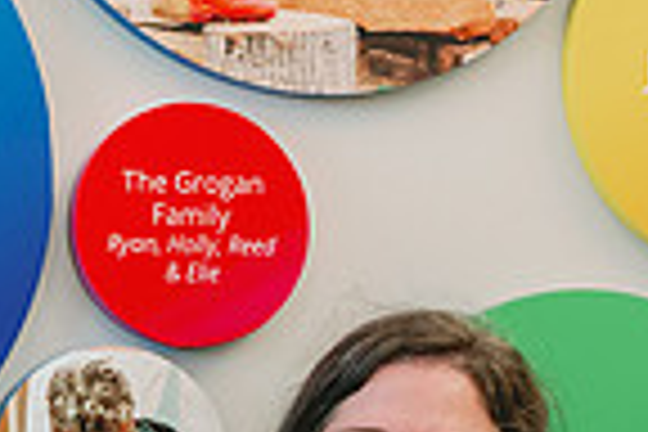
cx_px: 171
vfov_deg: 7.2
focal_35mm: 189
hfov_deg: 10.9
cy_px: 594
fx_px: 3402
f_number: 4
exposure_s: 1/200
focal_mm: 47
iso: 1000
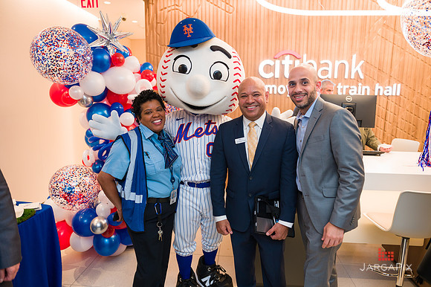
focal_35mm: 24
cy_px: 144
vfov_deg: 53.1
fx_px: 287
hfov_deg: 73.8
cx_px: 216
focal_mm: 24
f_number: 4
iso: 400
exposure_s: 1/200
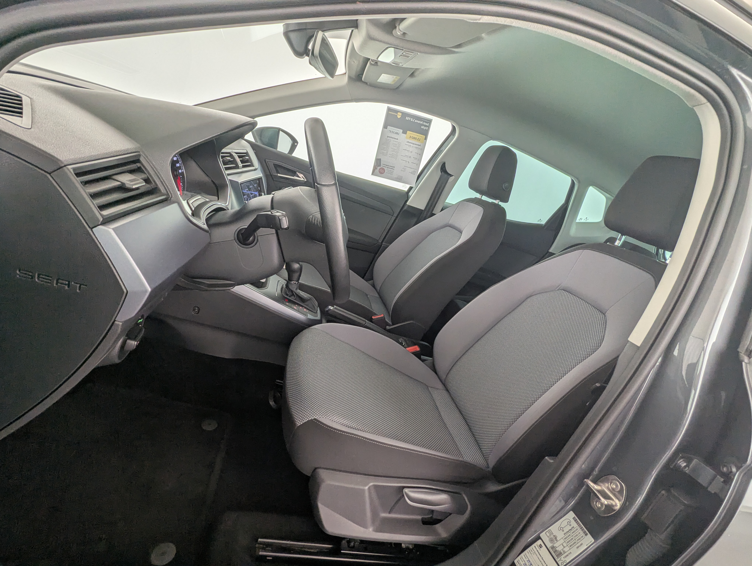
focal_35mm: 16
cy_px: 283
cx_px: 376
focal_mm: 2.35
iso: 59
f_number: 2.2
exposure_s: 1/81.9
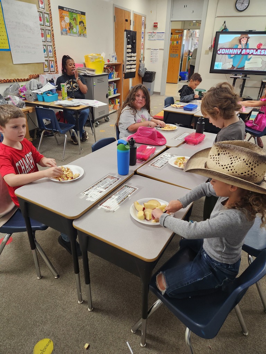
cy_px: 177
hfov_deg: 58.9
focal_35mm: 23
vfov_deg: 73.9
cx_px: 133
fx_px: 236
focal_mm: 5.4
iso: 250
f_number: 1.8
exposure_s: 1/100
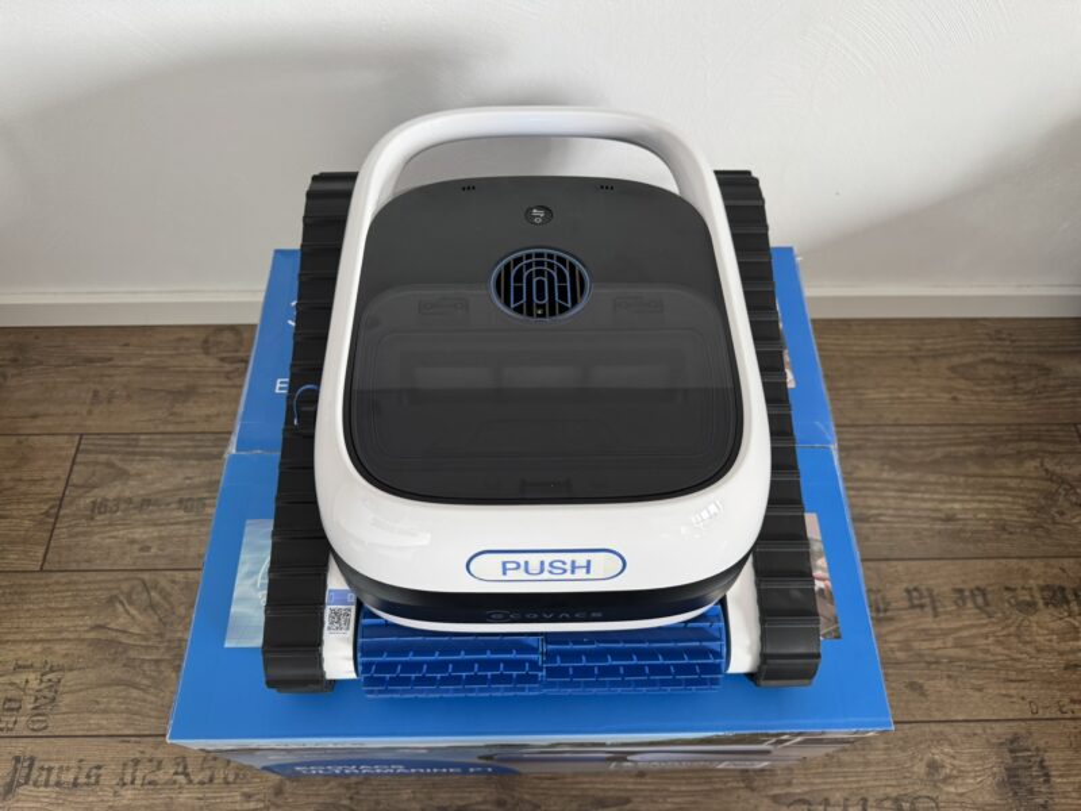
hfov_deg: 71.6
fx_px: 749
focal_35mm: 24
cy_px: 406
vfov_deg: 56.8
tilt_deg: -59.4
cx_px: 540
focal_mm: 6.76
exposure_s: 1/102
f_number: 1.78
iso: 200
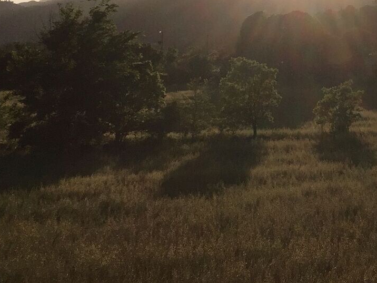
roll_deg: -2.0
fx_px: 882
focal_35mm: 81
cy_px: -78
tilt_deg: +8.3
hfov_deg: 23.7
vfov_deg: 17.2
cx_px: 309
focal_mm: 4.15
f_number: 2.2
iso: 40
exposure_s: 1/7937
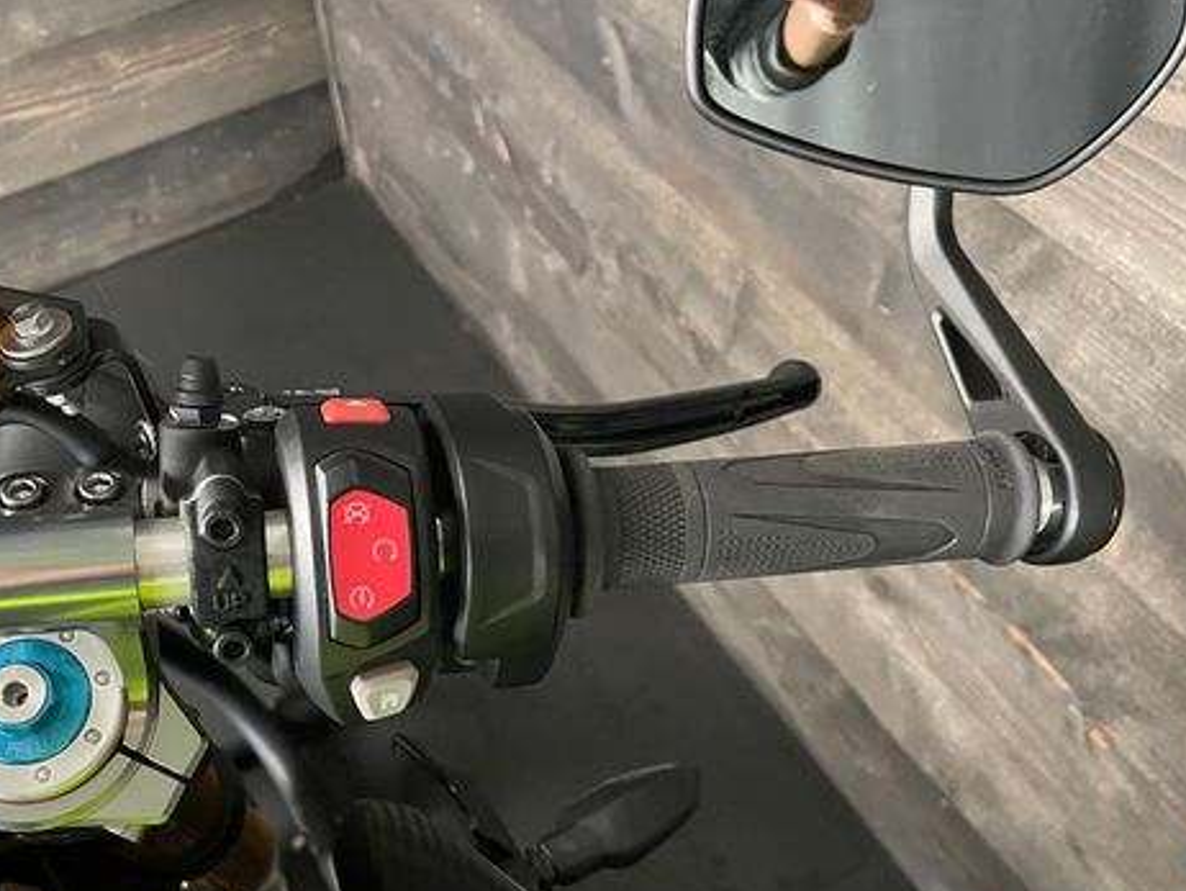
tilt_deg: -50.9
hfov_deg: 50.7
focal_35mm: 36
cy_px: 555
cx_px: 429
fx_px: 1234
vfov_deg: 39.4
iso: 640
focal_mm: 4.2
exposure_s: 1/25
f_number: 1.6
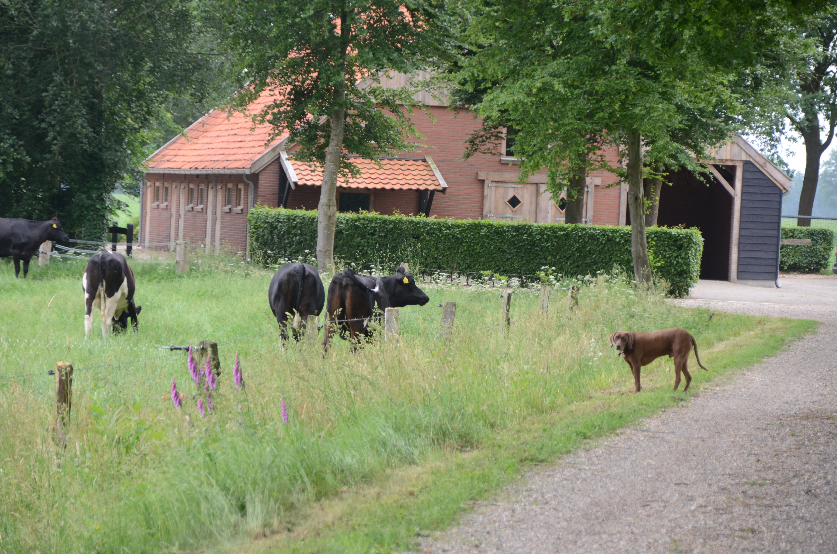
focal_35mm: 174
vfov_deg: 7.9
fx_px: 4037
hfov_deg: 11.8
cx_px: 418
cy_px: 277
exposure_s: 1/250
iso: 400
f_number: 5.6
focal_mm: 116
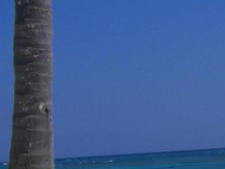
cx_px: 419
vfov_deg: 9.4
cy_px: 191
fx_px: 1014
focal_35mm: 156
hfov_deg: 11.6
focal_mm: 6.2
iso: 64
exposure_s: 1/400
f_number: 8
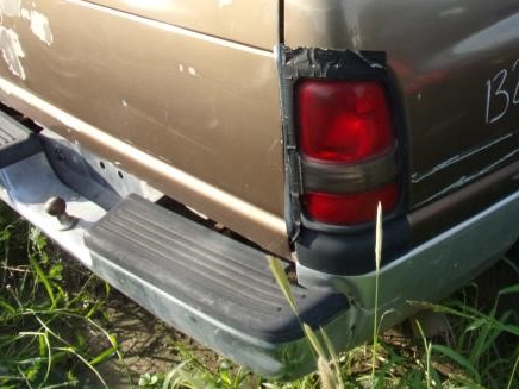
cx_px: 394
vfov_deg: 32.1
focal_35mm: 44
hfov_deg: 41.6
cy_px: 83
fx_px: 660
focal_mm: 4.3
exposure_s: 1/300
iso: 80
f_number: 3.3
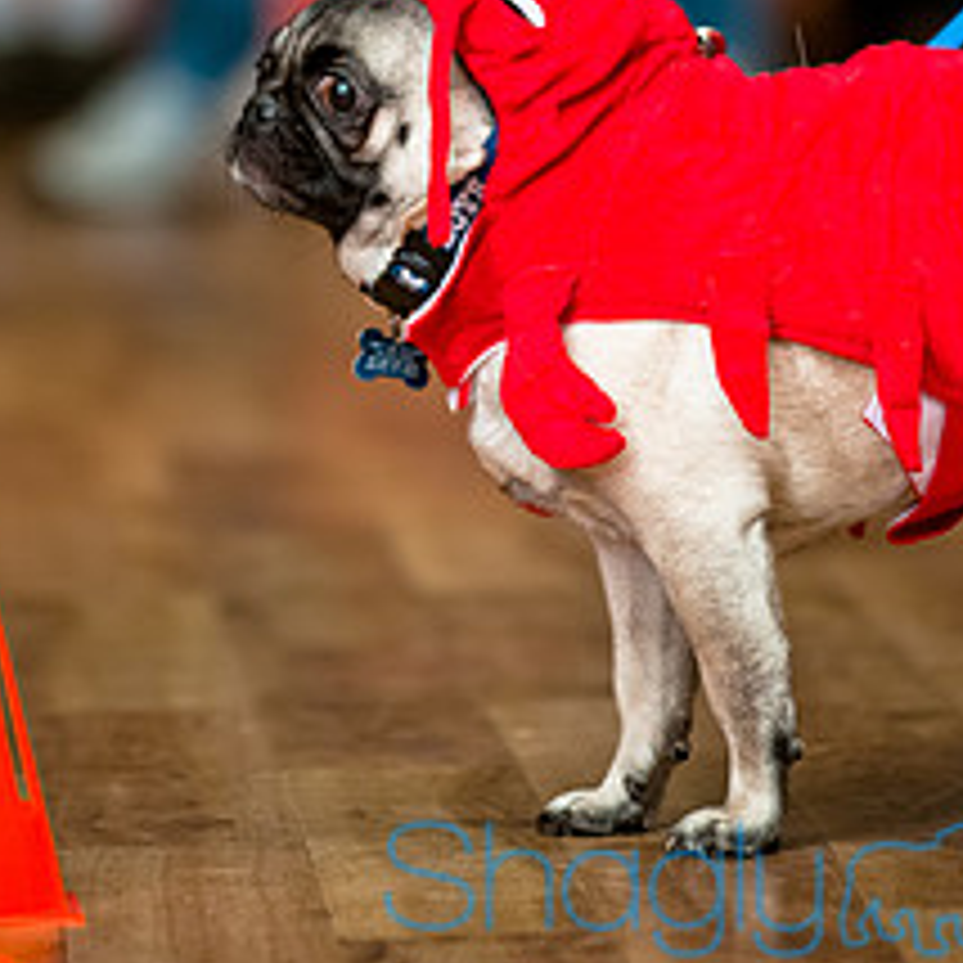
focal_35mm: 536
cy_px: 90
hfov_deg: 3.3
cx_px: 421
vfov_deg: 3.3
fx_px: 16870
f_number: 2.8
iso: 200
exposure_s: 1/200
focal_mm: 200
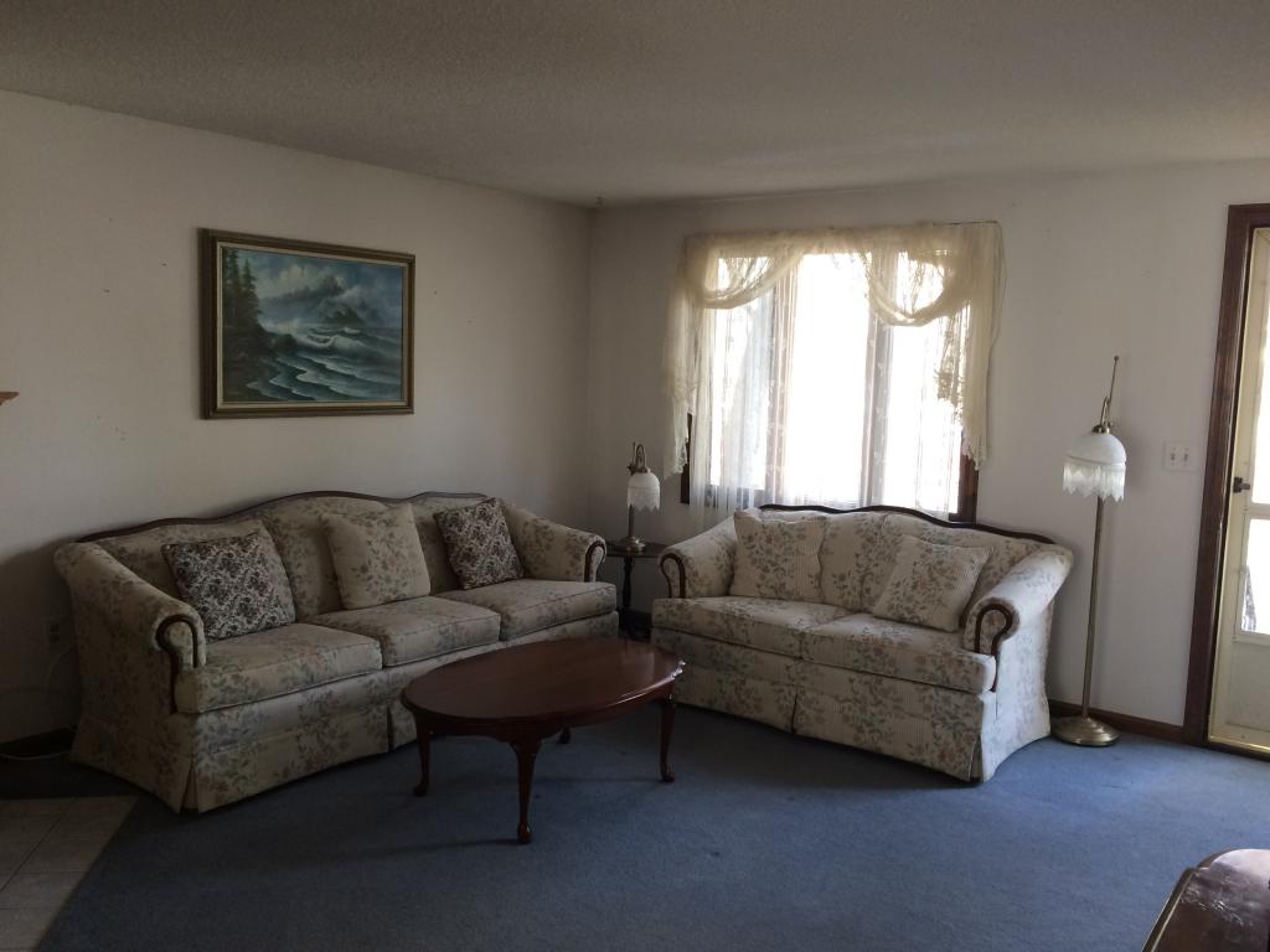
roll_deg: -0.9
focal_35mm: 29
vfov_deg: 48.2
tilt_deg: -5.6
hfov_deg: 61.7
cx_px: 635
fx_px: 1064
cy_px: 476
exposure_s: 1/30
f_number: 2.2
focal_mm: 4.15
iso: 40
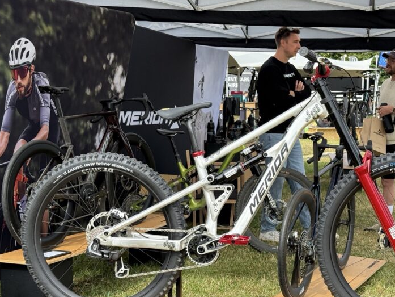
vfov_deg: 21.6
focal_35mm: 68
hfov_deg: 28.4
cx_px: 253
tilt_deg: -5.1
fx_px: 776
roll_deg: -1.7
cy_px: 182
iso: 80
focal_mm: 6.76
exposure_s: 1/2033
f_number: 1.78
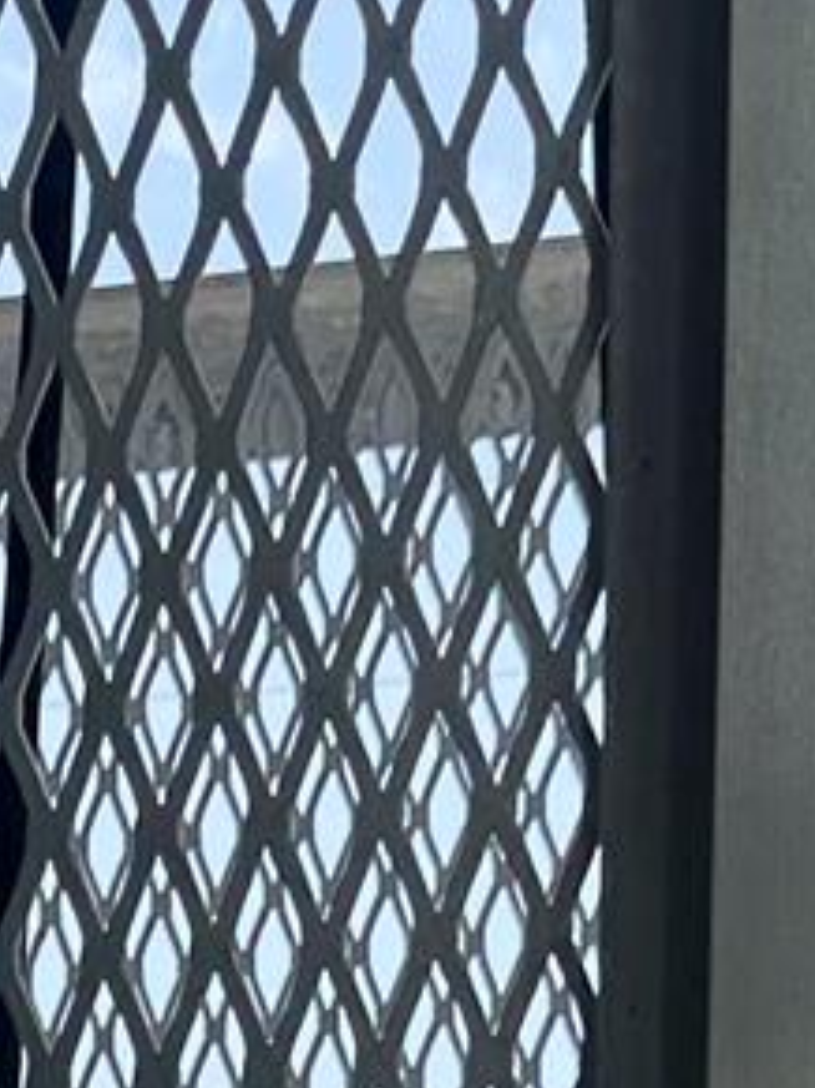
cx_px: -781
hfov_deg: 7.5
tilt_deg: -0.8
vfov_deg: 9.7
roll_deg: -1.9
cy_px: 2202
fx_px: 5969
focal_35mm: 190
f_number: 1.78
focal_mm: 6.76
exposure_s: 1/2232
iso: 80
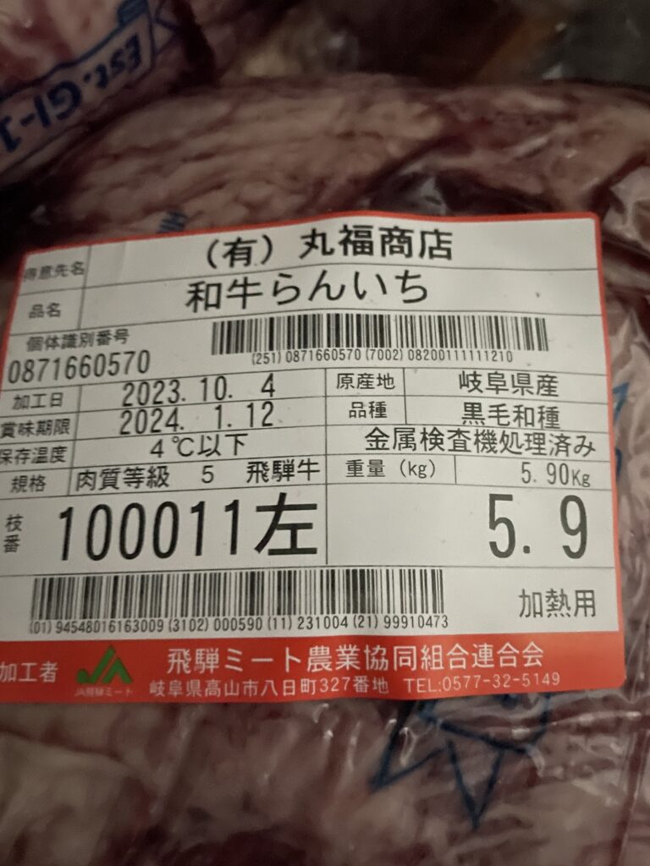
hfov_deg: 53.1
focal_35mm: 26
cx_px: 325
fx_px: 651
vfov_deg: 67.3
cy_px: 433
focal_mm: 4.2
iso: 1250
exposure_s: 1/15
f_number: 1.6
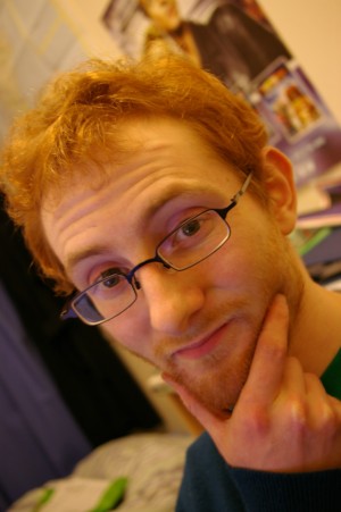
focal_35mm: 42
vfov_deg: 46.4
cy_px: 256
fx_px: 598
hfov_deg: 31.8
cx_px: 170
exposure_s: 1/6
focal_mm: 28
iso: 400
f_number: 4
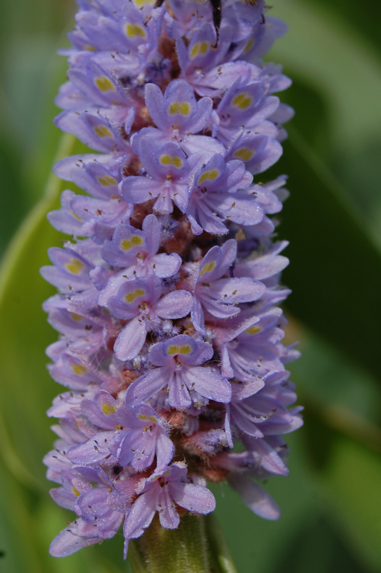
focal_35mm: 102
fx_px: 1616
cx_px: 164
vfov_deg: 20.1
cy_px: 226
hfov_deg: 13.4
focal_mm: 55
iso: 200
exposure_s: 1/320
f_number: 9
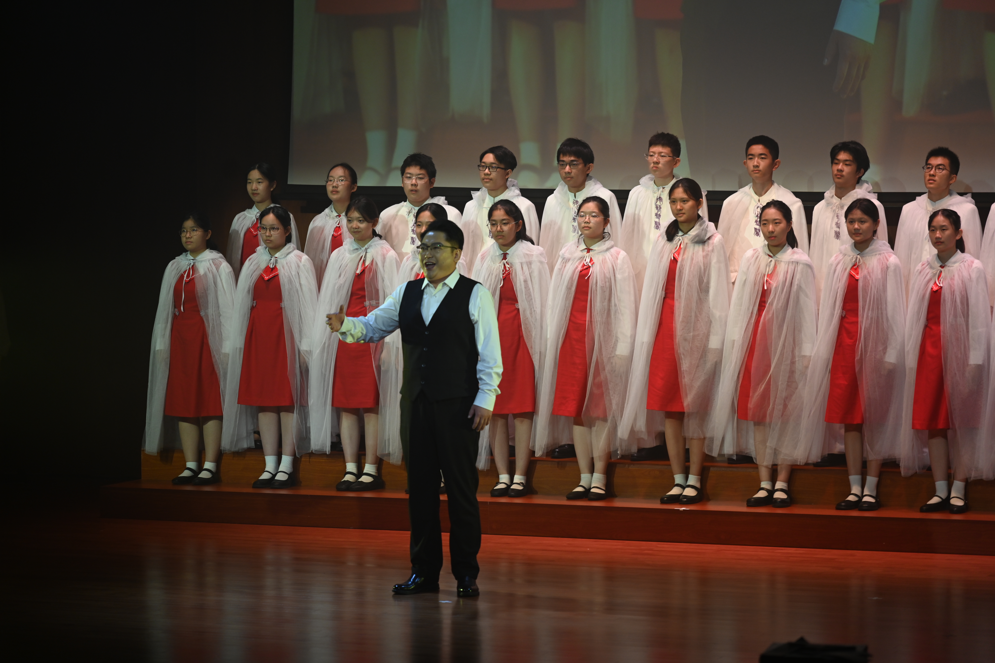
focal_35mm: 120
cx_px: 498
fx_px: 3316
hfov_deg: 17.1
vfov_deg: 11.4
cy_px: 332
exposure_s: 1/250
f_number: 4
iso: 400
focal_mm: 120
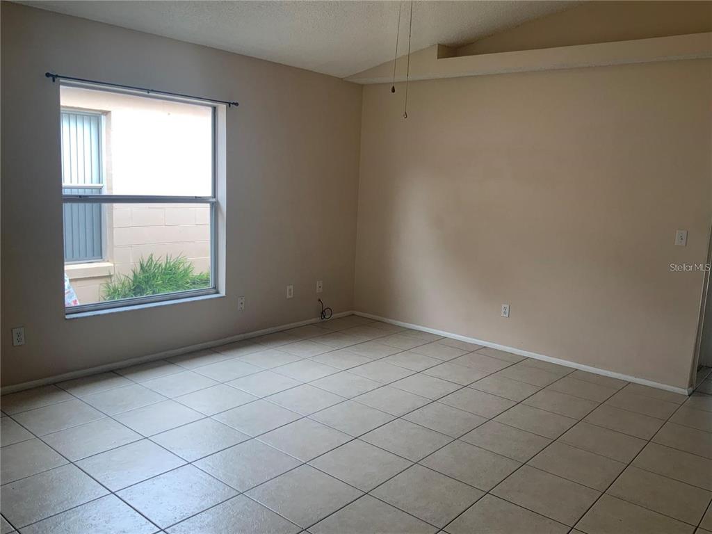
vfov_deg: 48.2
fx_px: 596
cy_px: 267
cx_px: 356
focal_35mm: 29
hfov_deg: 61.7
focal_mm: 3
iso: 32
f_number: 1.8
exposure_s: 1/120
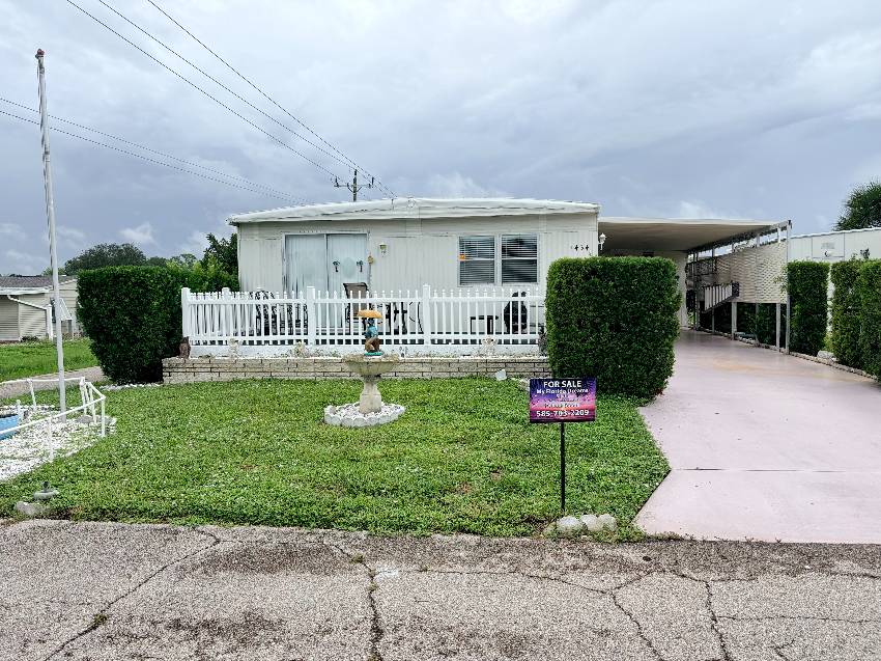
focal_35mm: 26
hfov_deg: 67.3
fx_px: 662
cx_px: 440
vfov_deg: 53.0
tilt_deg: -2.5
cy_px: 330
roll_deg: +0.9
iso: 50
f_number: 1.6
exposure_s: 1/3831
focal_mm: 5.96
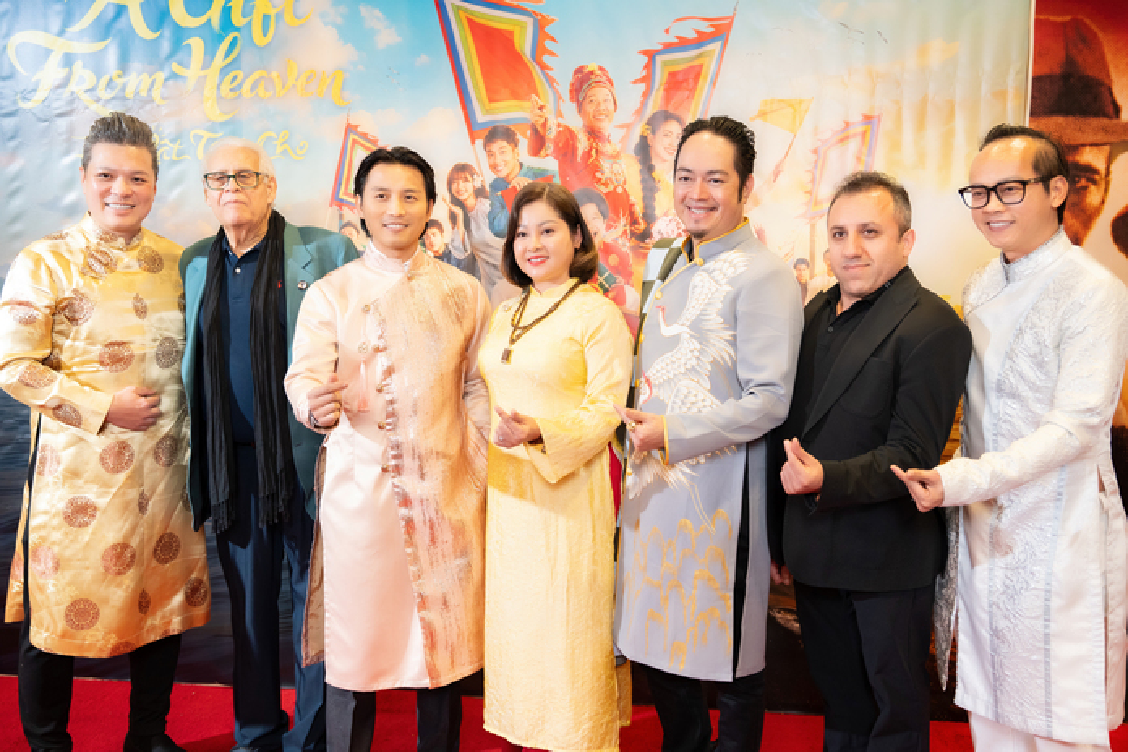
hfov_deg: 50.7
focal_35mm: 38
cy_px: 376
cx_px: 564
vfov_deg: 35.1
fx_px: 1191
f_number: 3.5
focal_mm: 38
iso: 2000
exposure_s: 1/125
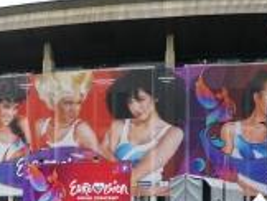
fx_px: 703
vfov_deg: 16.0
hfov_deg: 20.5
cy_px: 196
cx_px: -26
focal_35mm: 91
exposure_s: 1/320
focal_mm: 5.5
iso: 100
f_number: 2.8
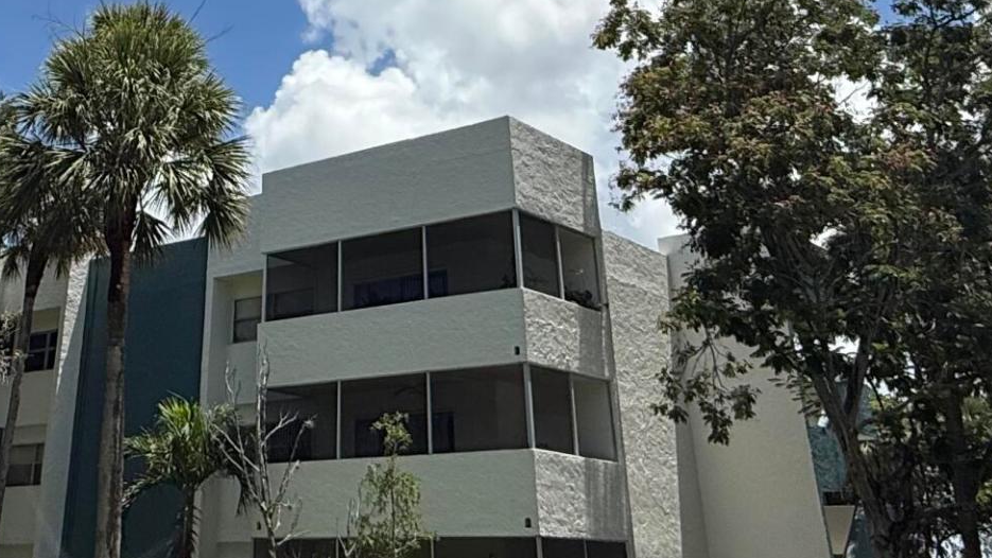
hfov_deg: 43.0
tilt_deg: +33.3
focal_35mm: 47
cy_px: -156
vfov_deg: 22.8
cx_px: 311
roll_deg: -1.0
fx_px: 1236
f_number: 2.2
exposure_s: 1/3460
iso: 50
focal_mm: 2.22
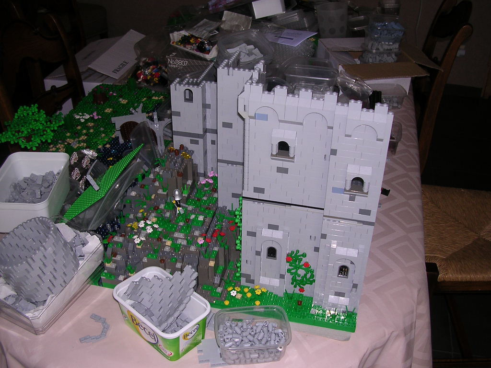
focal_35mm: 38
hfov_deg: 49.0
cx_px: 246
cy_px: 184
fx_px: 539
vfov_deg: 37.7
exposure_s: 1/60.1
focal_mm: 5.8
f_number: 2.8
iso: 100
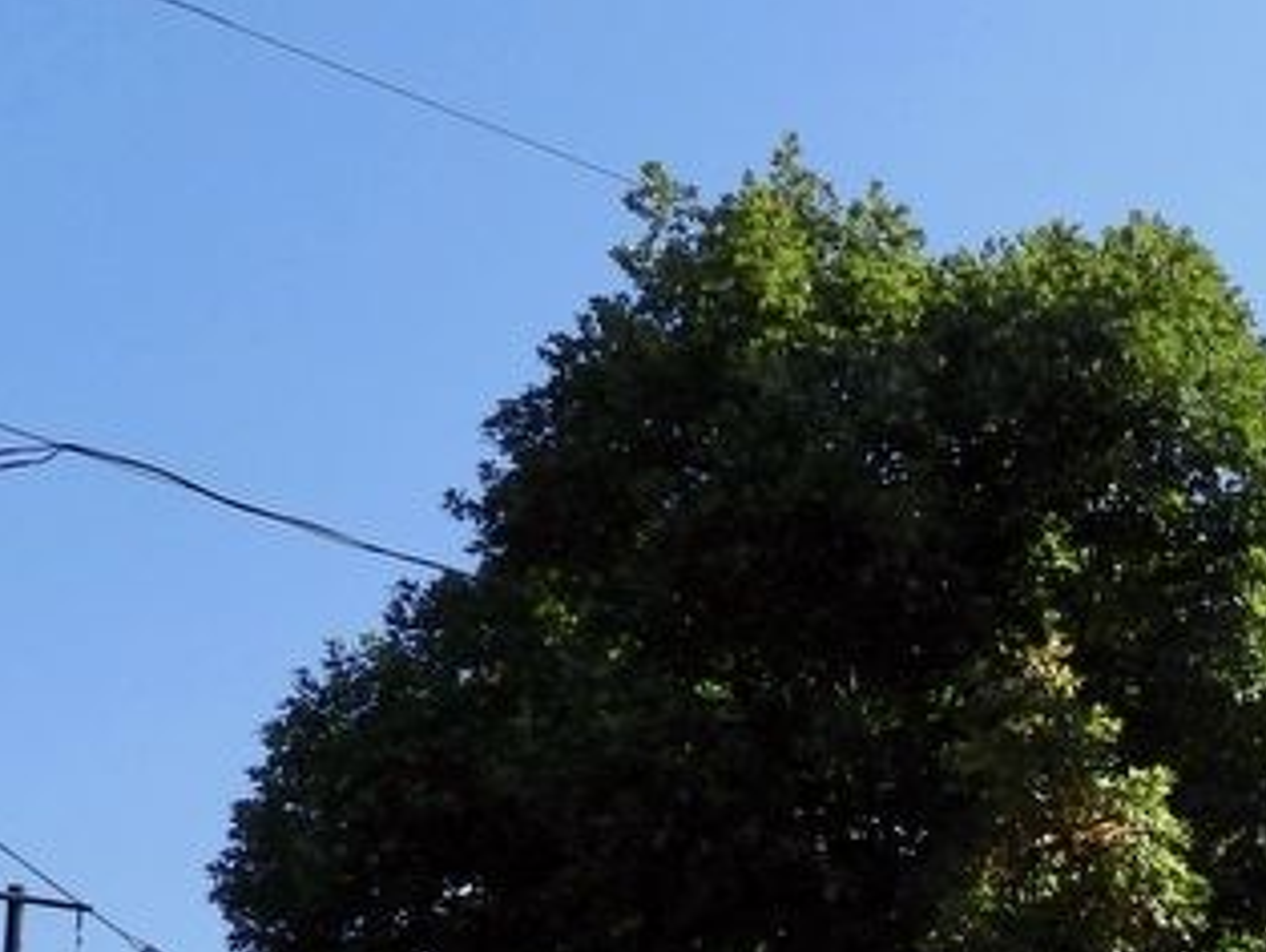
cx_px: 1603
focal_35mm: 61
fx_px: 2233
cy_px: 984
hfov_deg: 27.1
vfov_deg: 23.0
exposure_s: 1/1600
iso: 100
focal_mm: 4.3
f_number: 2.8
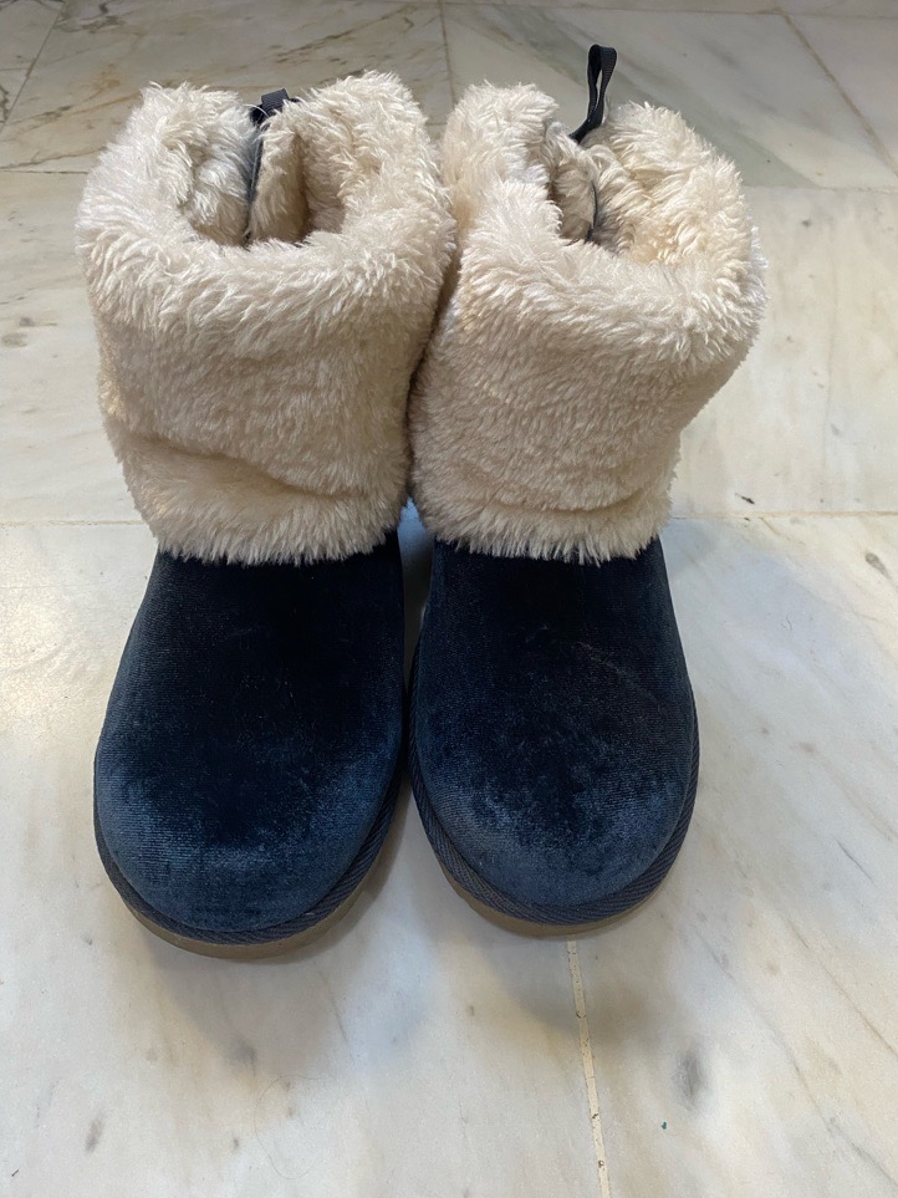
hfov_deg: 51.3
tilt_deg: -49.2
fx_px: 934
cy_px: 596
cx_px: 465
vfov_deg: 65.3
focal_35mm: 27
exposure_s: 1/60
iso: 250
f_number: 1.8
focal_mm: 4.25
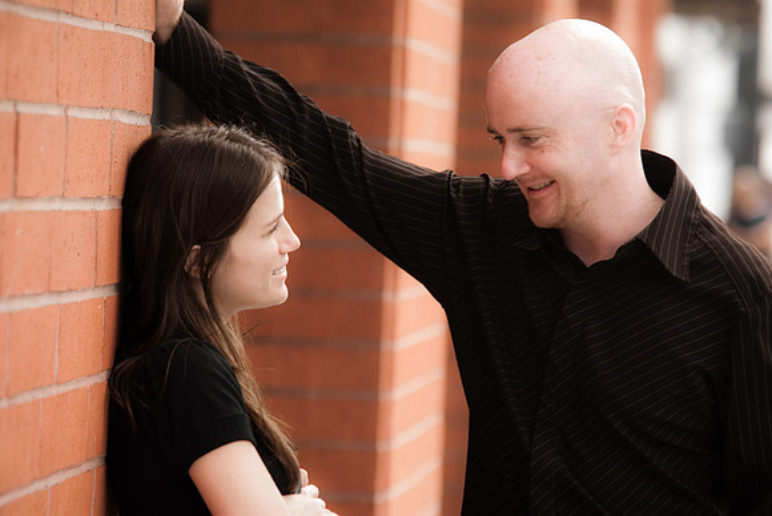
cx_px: 386
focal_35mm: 278
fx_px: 5957
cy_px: 258
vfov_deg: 5.0
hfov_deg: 7.4
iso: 200
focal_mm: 185
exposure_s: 1/250
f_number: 4.5
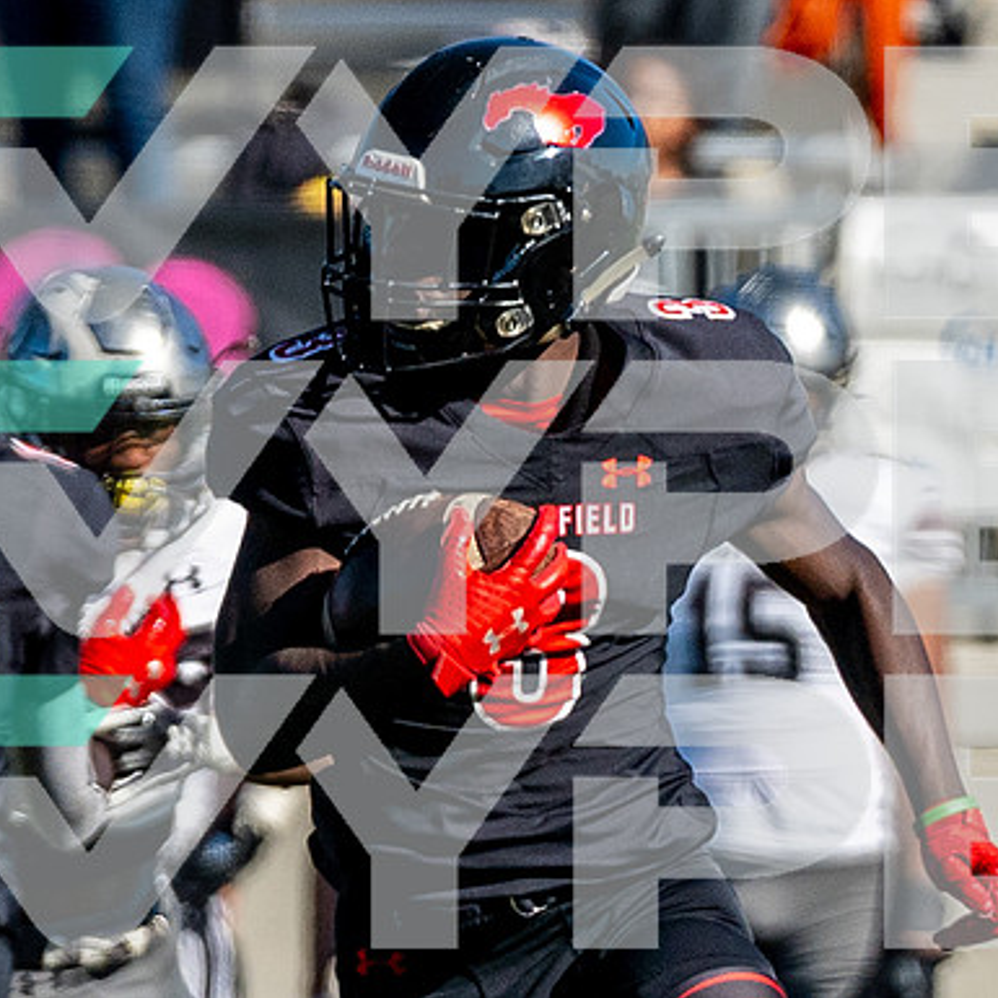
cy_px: 858
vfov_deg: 1.6
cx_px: 447
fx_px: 35717
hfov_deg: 1.6
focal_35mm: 1095
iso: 400
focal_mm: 200
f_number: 3.2
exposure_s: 1/3200
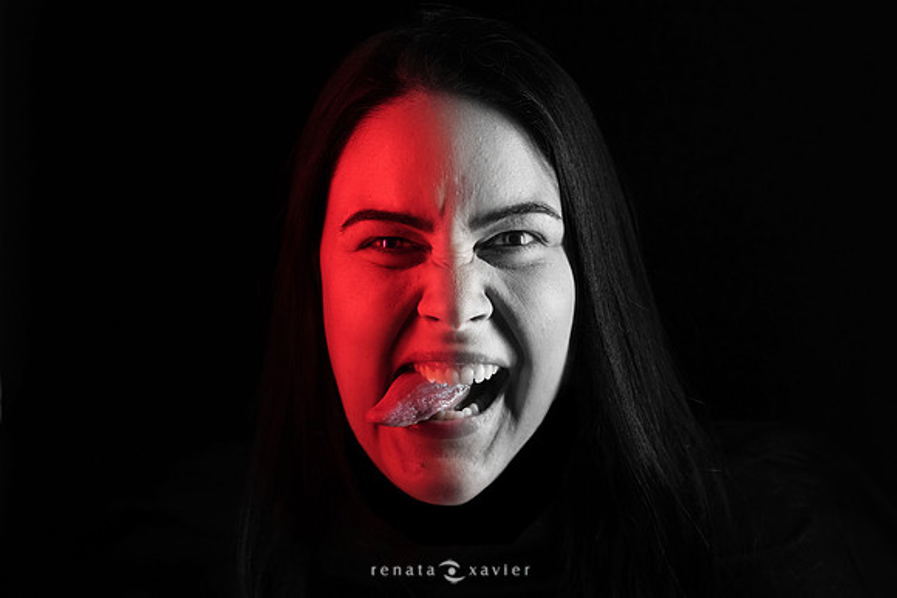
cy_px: 299
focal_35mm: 85
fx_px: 2118
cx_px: 448
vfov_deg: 16.1
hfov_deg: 23.9
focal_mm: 85
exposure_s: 1/160
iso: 800
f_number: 4
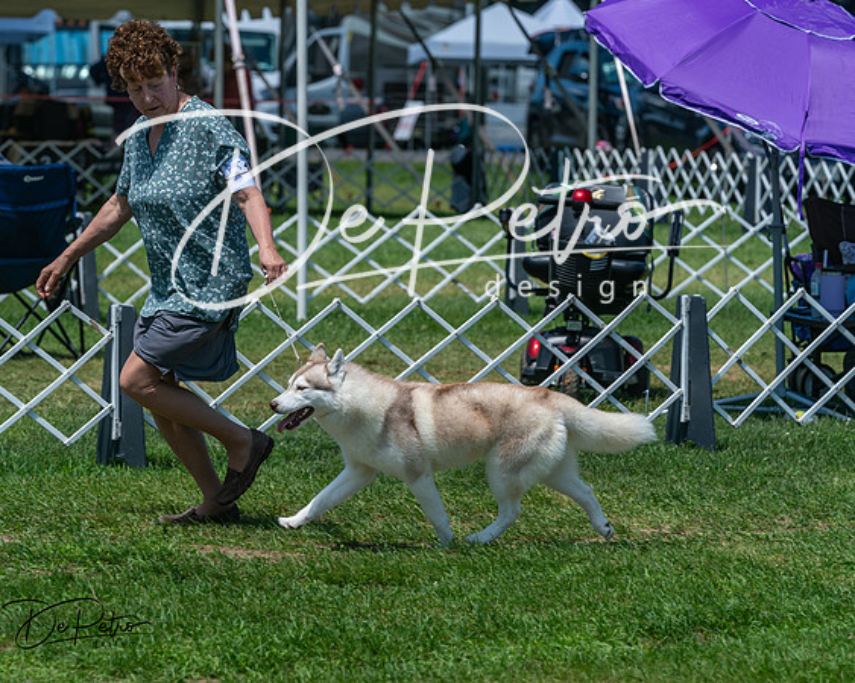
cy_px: 317
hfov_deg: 9.3
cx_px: 356
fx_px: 5247
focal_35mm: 207
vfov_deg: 7.5
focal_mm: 162
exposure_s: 1/1000
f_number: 5.6
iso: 125
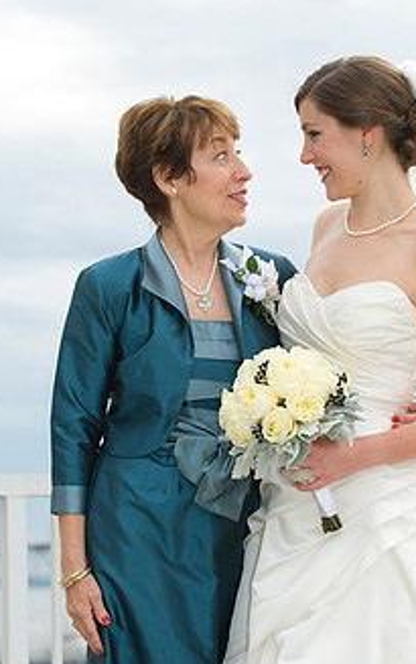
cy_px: 296
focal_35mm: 126
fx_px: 2281
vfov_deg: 16.6
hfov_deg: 10.4
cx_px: 273
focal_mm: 90
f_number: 4.5
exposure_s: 1/200
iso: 200
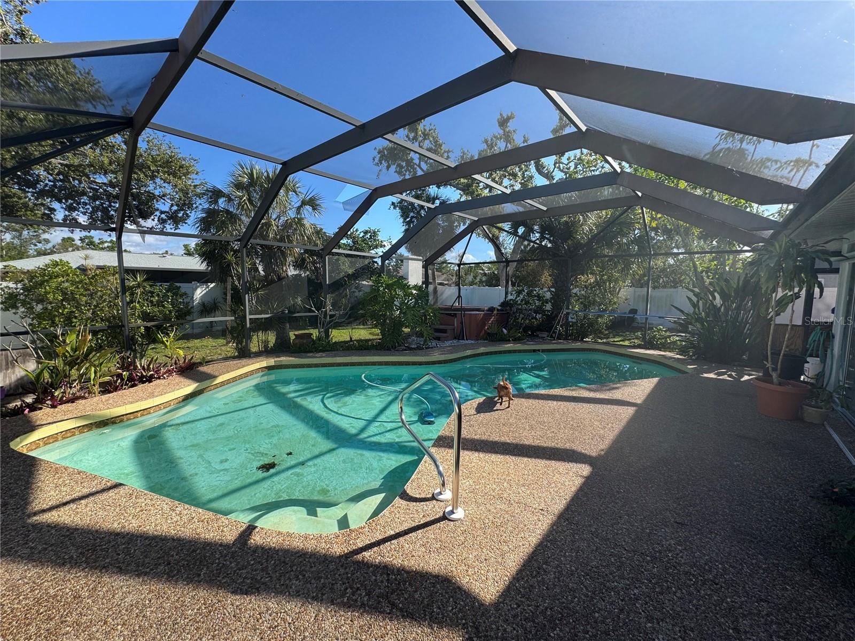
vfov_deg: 85.7
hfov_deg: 102.1
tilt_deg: -6.8
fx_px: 346
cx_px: 428
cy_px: 320
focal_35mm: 14
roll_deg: -0.8
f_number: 2.2
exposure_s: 1/641
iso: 40
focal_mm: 2.22
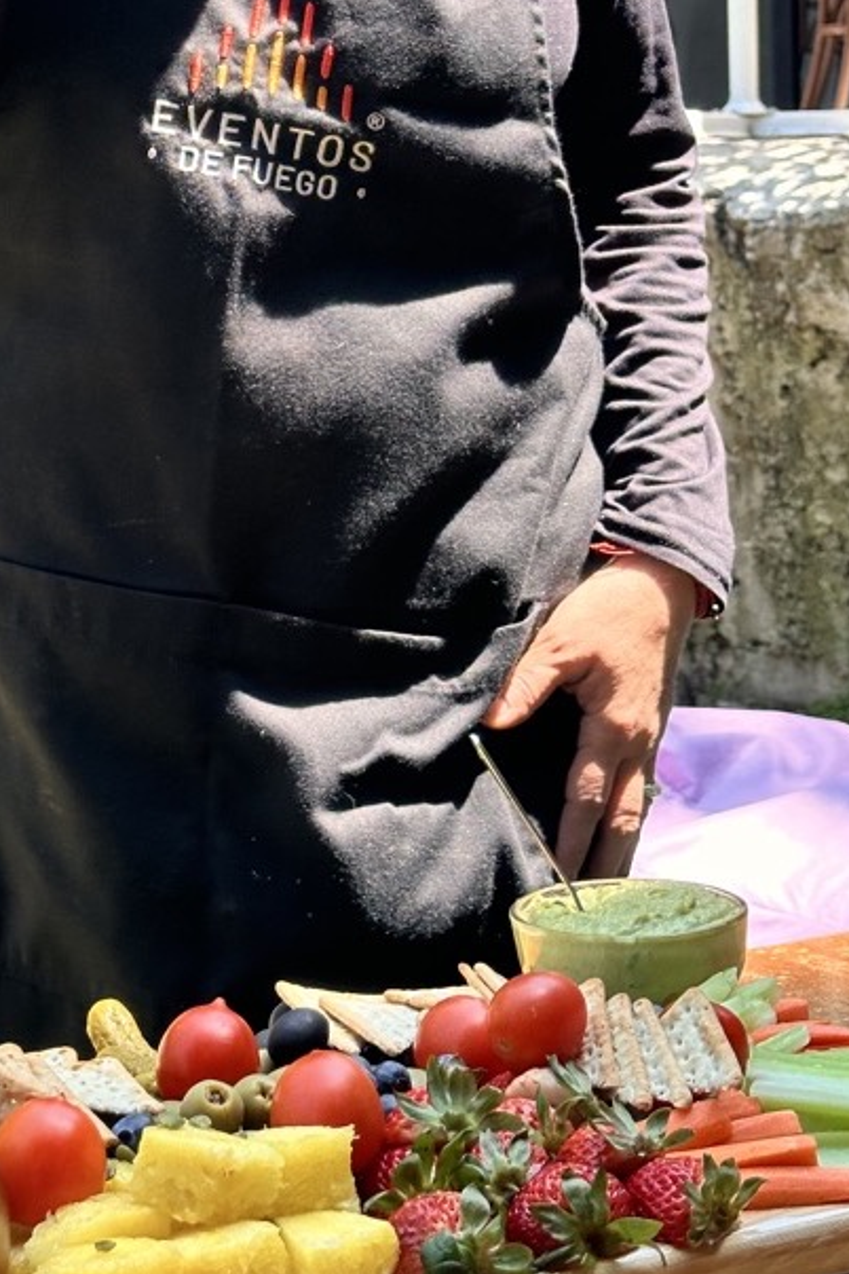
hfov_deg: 14.9
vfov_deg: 22.0
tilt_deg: -0.5
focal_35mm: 91
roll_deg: -0.4
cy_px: 180
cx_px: 143
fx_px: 3219
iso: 64
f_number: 1.78
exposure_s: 1/469
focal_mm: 6.86
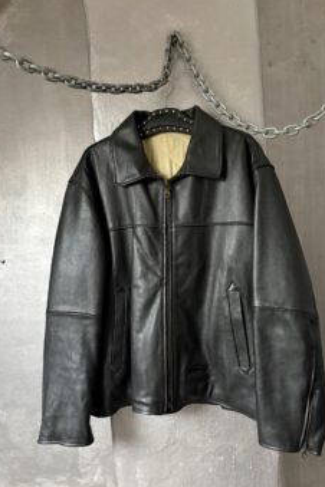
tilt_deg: -1.5
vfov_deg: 69.4
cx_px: 176
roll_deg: +1.2
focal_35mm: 26
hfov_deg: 49.5
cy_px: 249
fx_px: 352
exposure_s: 1/46
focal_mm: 6.76
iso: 800
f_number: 1.78
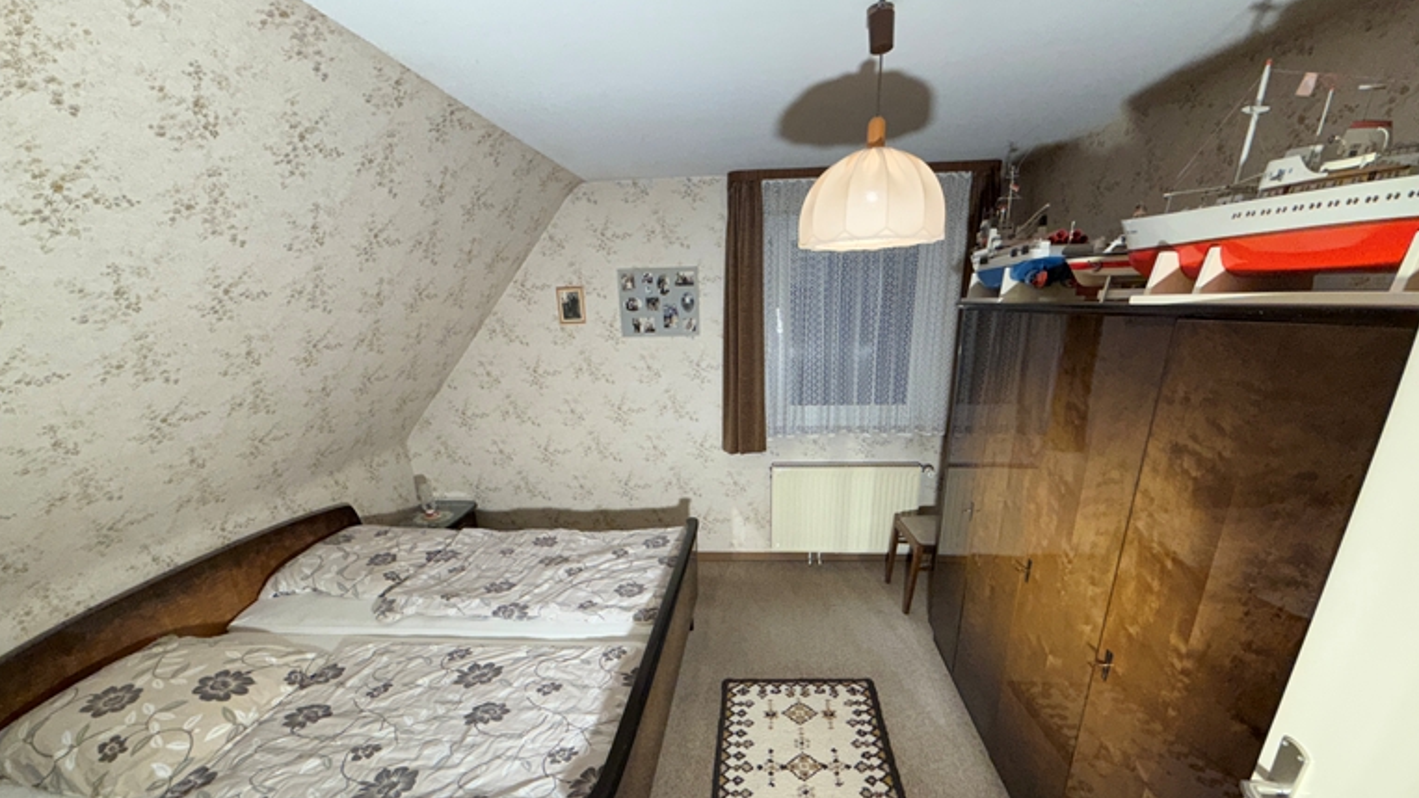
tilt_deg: -20.6
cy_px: 526
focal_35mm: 16
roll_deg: +1.6
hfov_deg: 99.4
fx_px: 602
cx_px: 723
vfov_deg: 65.4
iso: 200
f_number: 2.2
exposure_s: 1/100
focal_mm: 2.22
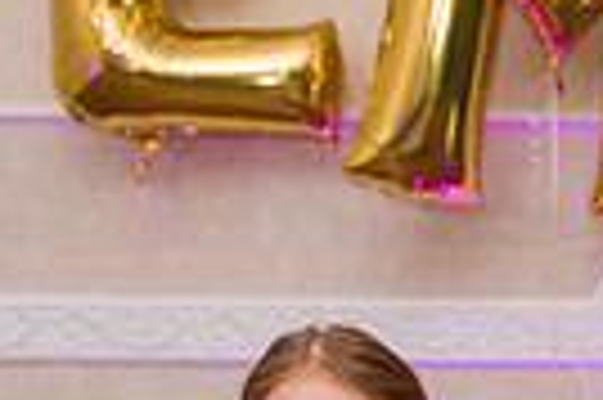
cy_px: 526
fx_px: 2325
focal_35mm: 139
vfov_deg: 9.7
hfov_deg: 13.8
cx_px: 927
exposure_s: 1/200
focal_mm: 32
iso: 1250
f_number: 5
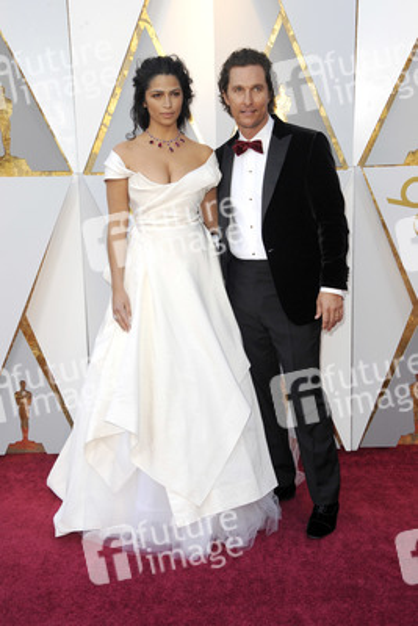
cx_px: 209
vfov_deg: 38.2
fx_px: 905
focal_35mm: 52
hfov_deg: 26.0
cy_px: 313
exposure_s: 1/250
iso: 1000
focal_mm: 52
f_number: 8
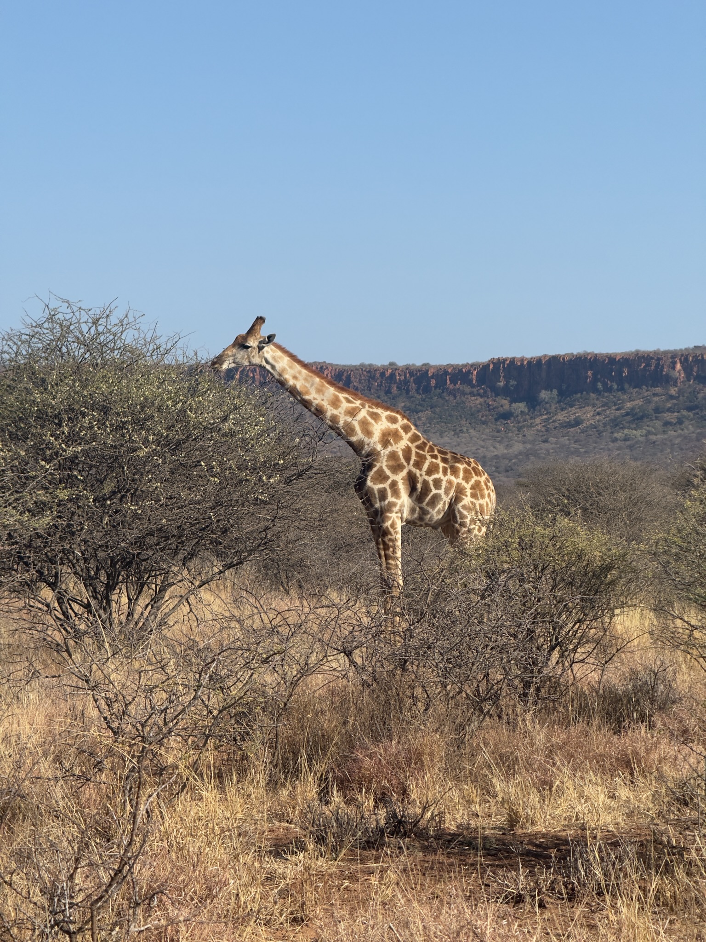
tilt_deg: +0.5
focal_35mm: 120
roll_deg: -0.7
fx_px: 3263
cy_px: 471
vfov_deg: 16.4
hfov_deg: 12.3
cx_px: 353
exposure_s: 1/1613
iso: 50
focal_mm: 15.66
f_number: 2.8
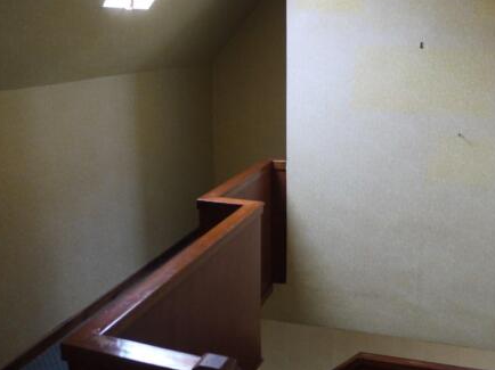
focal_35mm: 43
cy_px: 203
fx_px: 615
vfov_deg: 33.5
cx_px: 267
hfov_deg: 43.8
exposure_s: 1/30
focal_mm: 16
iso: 400
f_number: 3.7
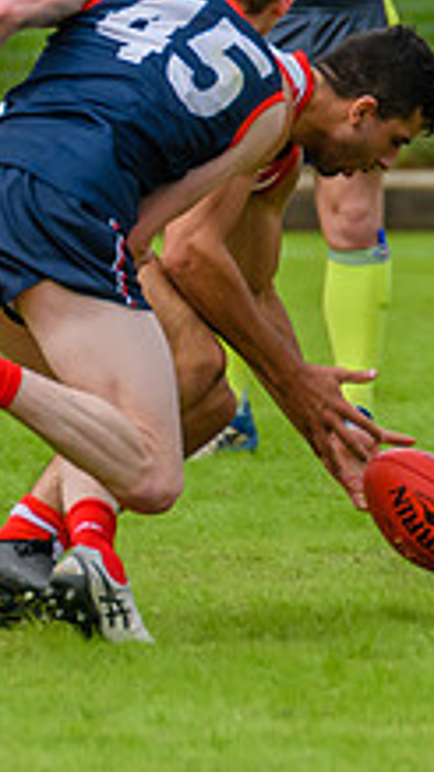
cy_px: 346
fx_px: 39592
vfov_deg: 1.1
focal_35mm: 1933
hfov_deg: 0.6
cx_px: 104
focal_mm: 420
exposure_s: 1/2500
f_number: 6.3
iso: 800
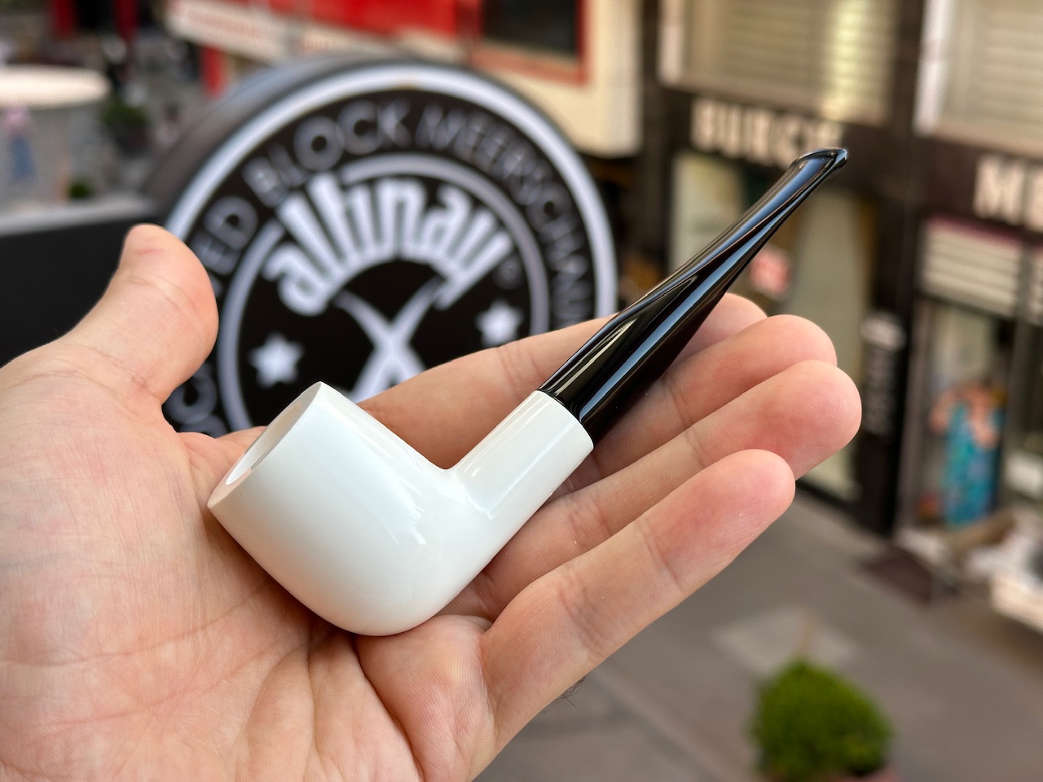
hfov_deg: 39.7
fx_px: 1446
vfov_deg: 30.3
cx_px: 522
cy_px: 391
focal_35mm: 48
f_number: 1.78
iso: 64
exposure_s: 1/426
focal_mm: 6.86
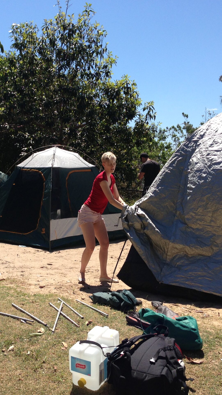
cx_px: 72
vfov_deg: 42.9
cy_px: 197
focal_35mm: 48
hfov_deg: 24.8
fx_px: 502
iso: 50
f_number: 2.4
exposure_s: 1/1466
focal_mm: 4.13
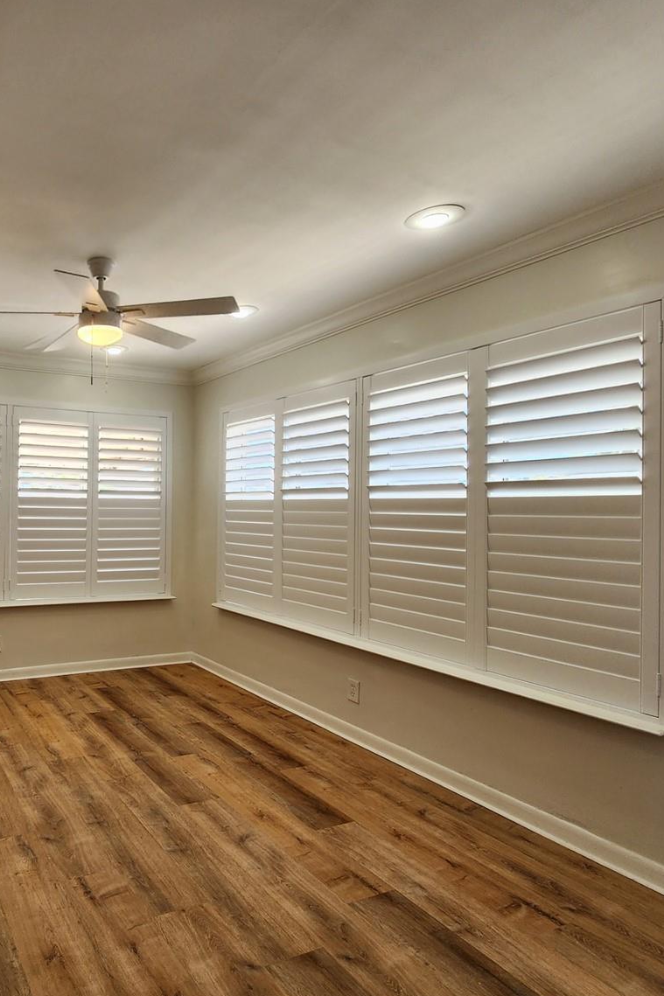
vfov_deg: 86.9
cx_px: 93
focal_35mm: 19
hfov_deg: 57.4
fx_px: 526
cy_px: 505
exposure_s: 1/120
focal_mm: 2.2
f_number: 2.2
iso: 100
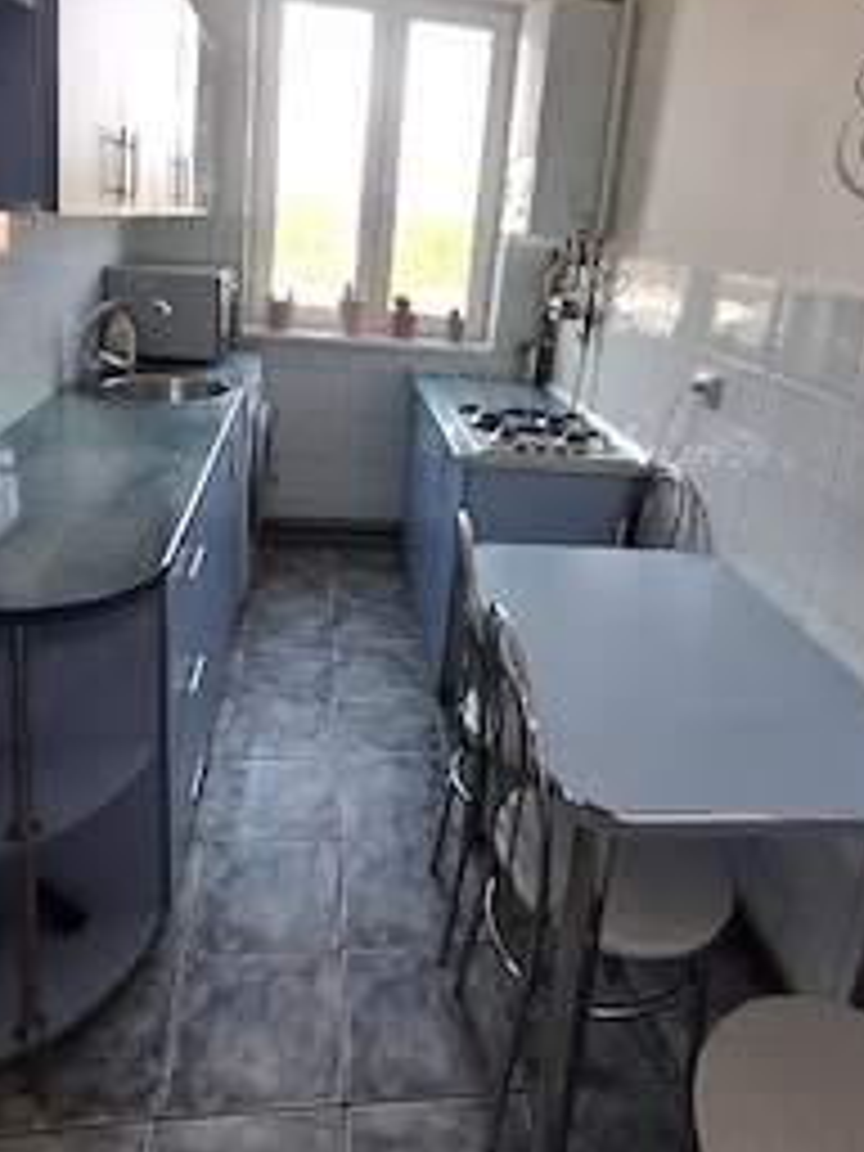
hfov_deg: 54.9
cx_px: 450
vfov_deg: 68.0
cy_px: 410
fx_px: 832
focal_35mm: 25
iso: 64
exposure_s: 1/100
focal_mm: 1.64
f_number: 2.2
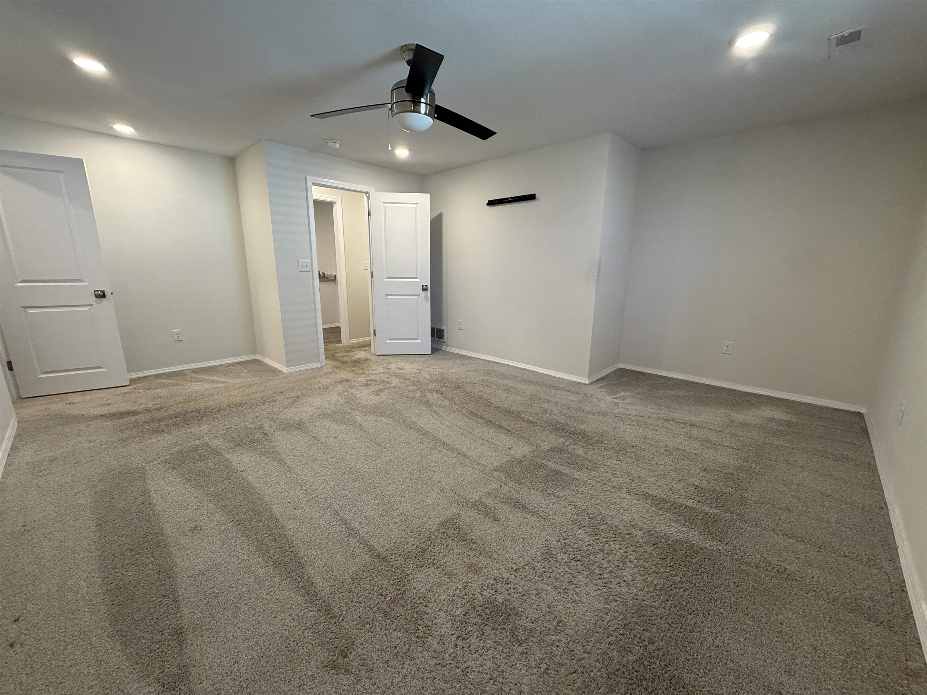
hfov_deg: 102.1
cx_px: 464
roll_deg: -0.9
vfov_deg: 85.7
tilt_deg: -12.2
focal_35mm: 14
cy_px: 348
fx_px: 375
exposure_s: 1/120
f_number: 2.2
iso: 200
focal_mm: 2.22
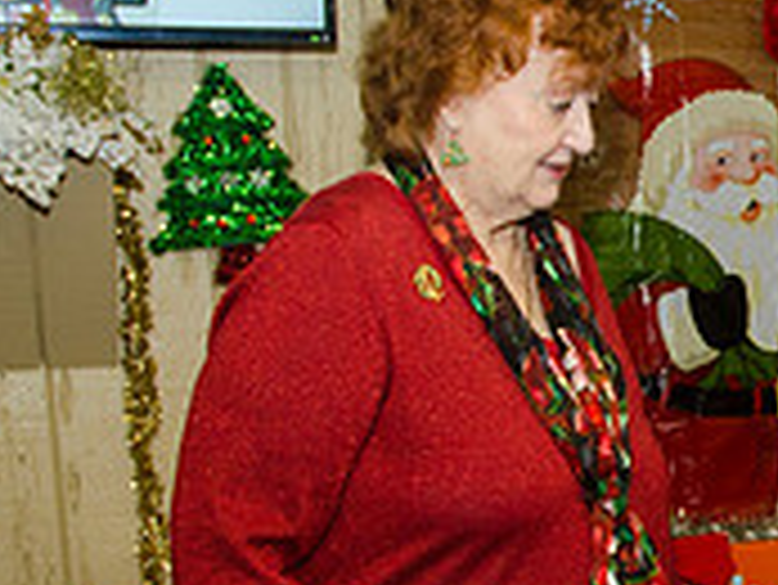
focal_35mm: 87
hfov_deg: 19.9
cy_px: 472
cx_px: 1120
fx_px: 1957
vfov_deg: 16.9
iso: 400
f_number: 5.6
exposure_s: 1/60
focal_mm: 18
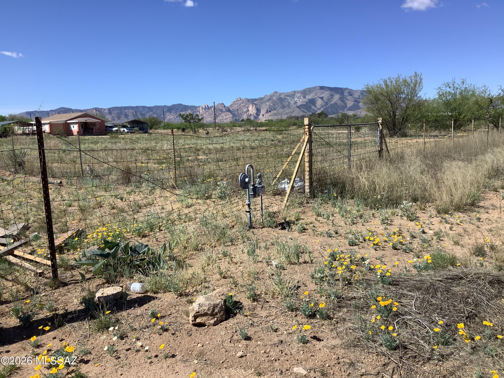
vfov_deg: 45.4
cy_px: 189
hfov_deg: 58.4
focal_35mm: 31
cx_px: 252
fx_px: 451
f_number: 2.4
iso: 25
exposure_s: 1/1567
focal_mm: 3.3
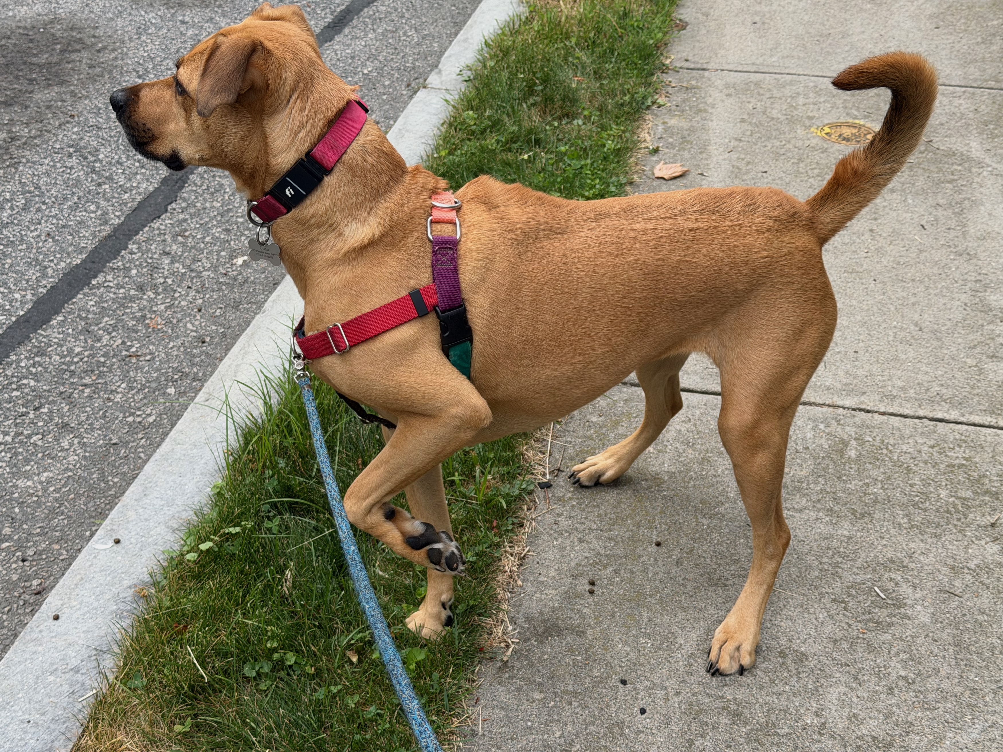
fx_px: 1391
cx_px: 502
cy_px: 376
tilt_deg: -30.2
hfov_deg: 39.7
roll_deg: -1.9
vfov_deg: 30.3
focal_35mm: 48
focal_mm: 6.76
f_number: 1.78
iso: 64
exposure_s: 1/875
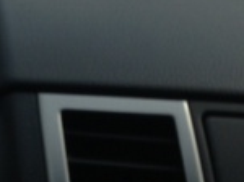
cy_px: -161
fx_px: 992
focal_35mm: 141
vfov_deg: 9.9
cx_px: -54
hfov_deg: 13.6
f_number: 2.4
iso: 50
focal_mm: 4.13
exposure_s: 1/809
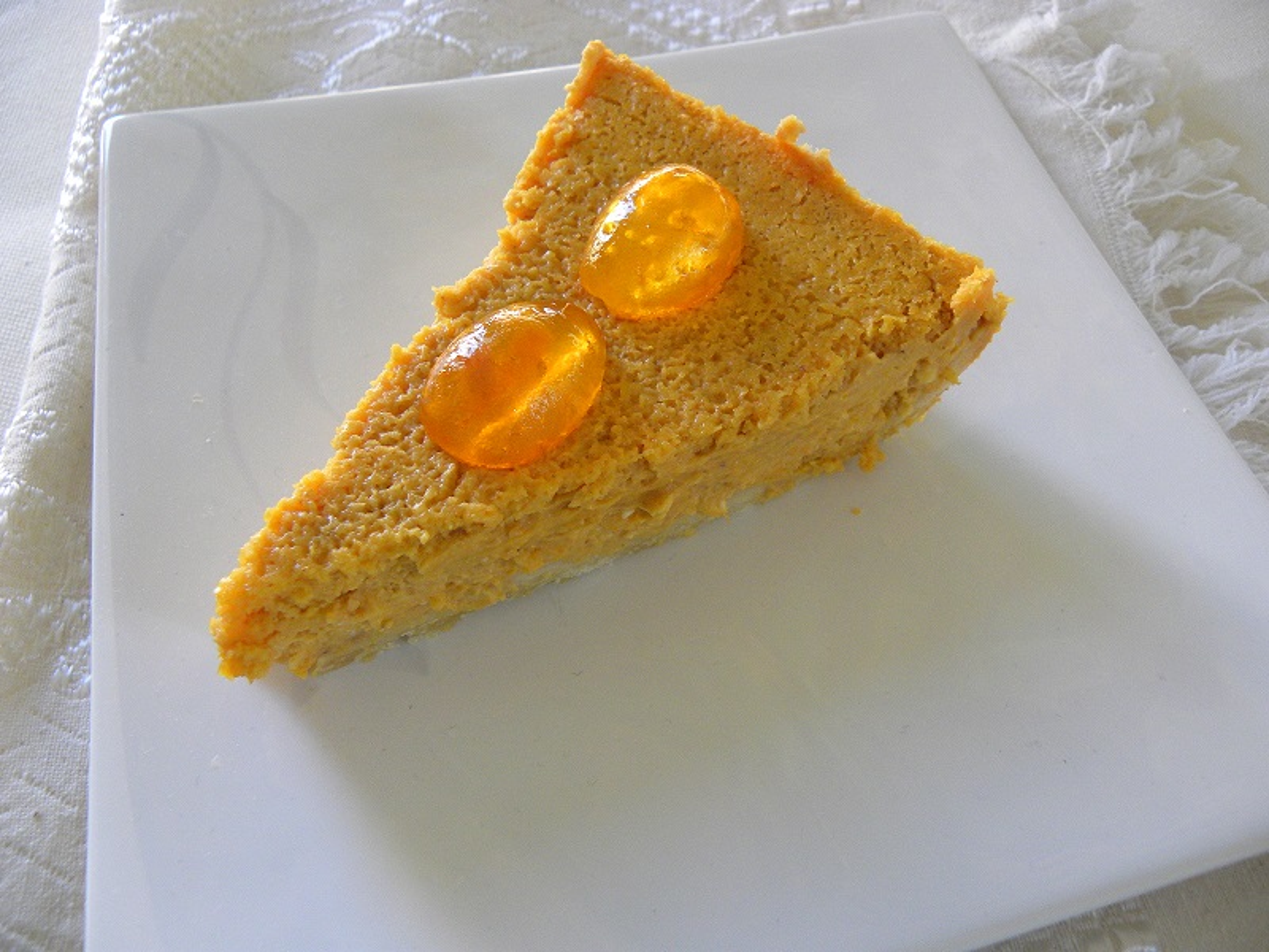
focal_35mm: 29
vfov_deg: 48.2
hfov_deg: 61.7
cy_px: 476
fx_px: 1063
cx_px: 634
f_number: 2.8
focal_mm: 5.2
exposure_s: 1/60
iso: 184
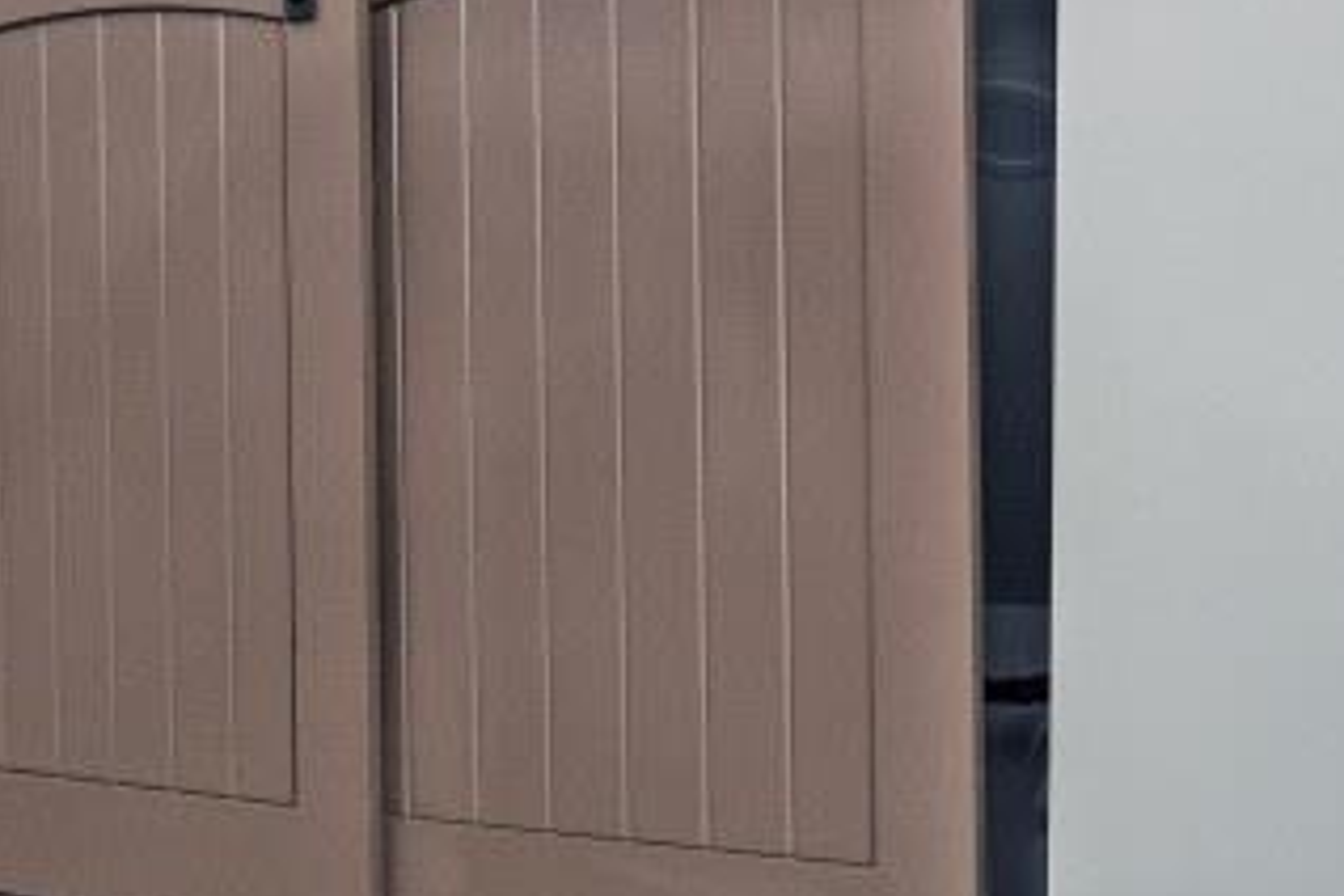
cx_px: -25
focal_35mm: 66
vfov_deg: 20.6
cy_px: 469
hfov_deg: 28.5
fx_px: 2464
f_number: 4
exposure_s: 1/60
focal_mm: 14
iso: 720
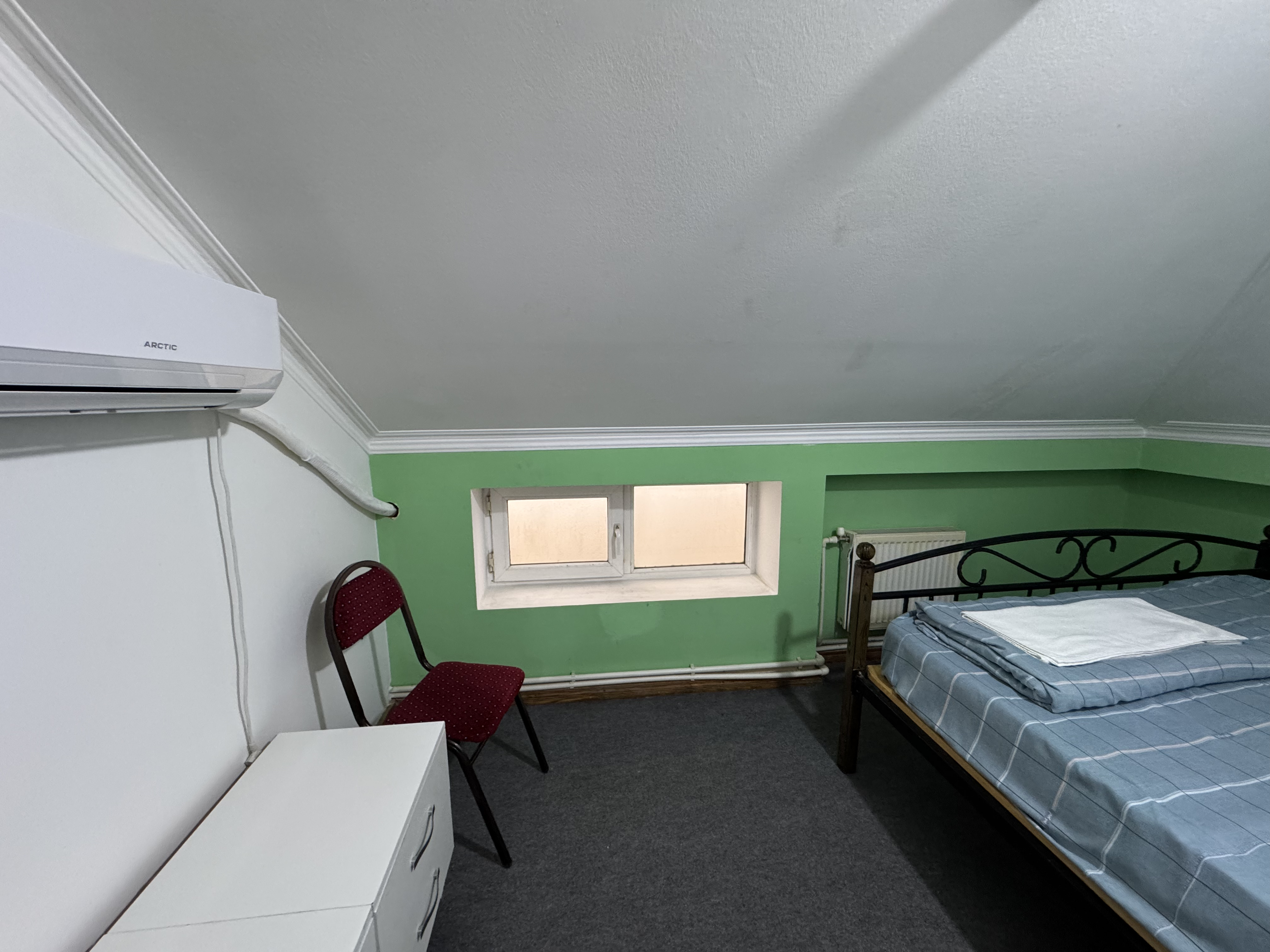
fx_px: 514
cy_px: 476
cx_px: 635
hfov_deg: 102.1
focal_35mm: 14
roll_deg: +0.1
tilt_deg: -7.5
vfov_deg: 85.7
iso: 320
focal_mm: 2.22
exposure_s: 1/70
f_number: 2.2
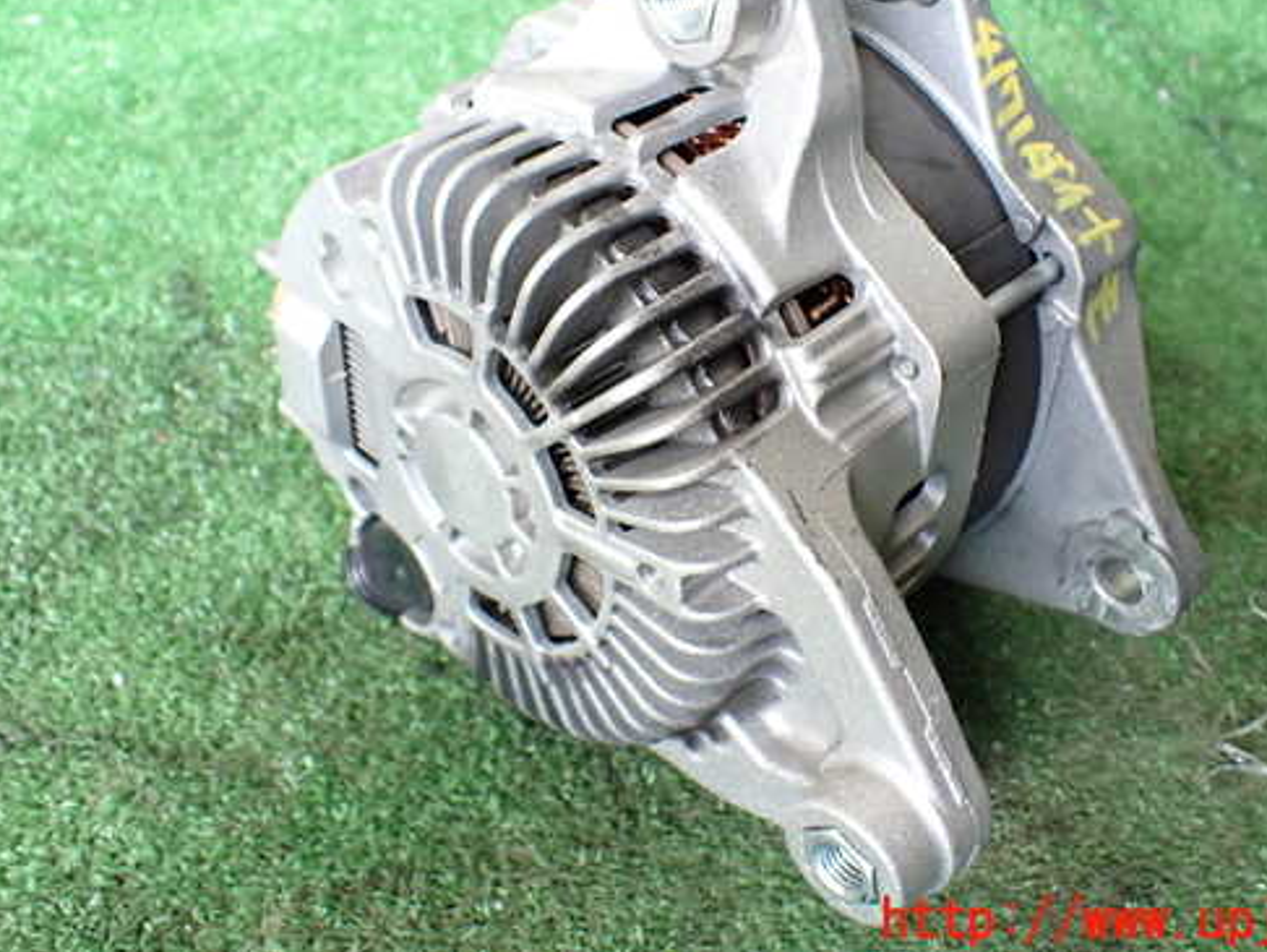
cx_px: 688
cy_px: 368
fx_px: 1355
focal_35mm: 37
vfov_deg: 38.5
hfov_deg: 50.1
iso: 400
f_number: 2.3
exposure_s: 1/125
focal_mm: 5.4
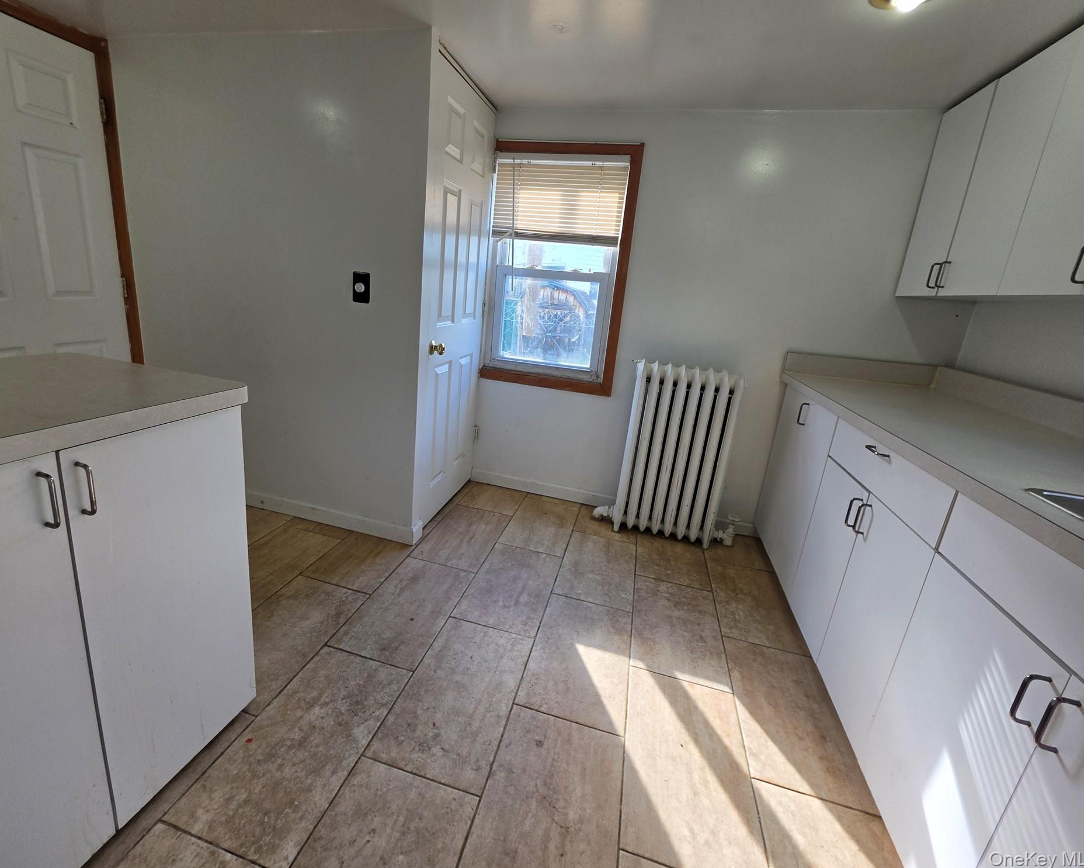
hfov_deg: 100.6
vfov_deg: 88.0
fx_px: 449
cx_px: 509
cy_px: 424
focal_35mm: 14
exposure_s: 1/120
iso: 40
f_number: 1.9
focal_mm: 2.2
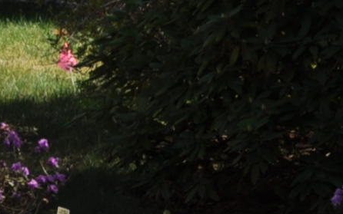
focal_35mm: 267
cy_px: 236
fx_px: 2497
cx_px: -252
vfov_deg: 4.9
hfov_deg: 7.6
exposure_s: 1/200
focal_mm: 26
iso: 200
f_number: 11
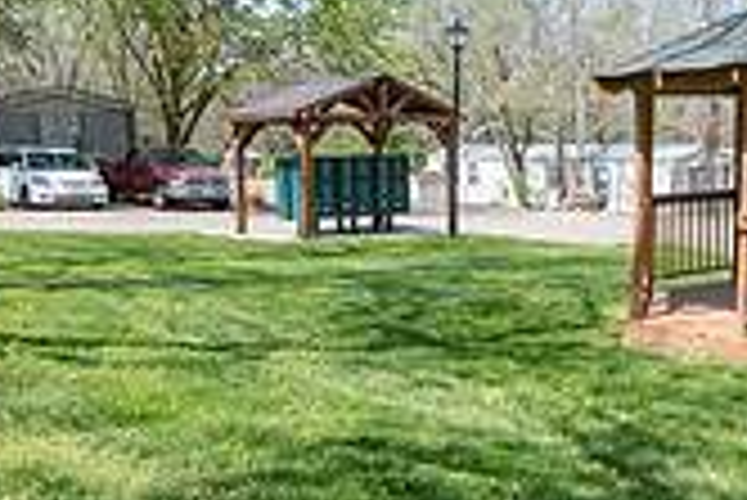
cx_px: 662
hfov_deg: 37.8
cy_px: 232
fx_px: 1018
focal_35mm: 49
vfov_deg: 27.6
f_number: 11
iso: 400
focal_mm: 14
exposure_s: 1/320
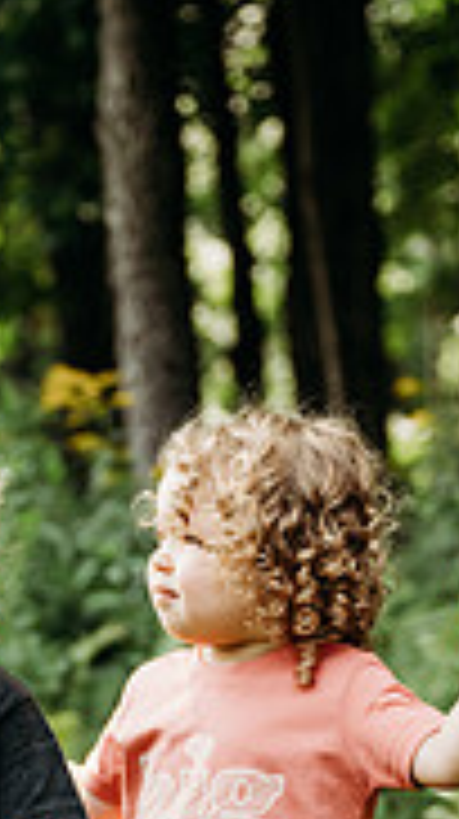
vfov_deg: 14.3
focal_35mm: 148
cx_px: 104
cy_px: 778
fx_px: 3211
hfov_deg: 8.2
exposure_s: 1/640
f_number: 2.8
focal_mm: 57
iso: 320
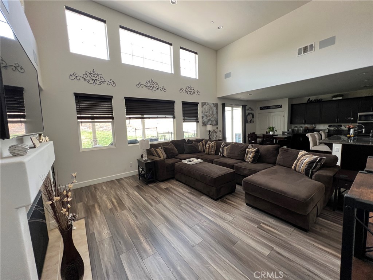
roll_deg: +1.9
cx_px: 186
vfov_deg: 89.9
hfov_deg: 106.2
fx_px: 140
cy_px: 140
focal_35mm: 13
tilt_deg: -9.0
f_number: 1.8
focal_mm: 1.57
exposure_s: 1/99
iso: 100
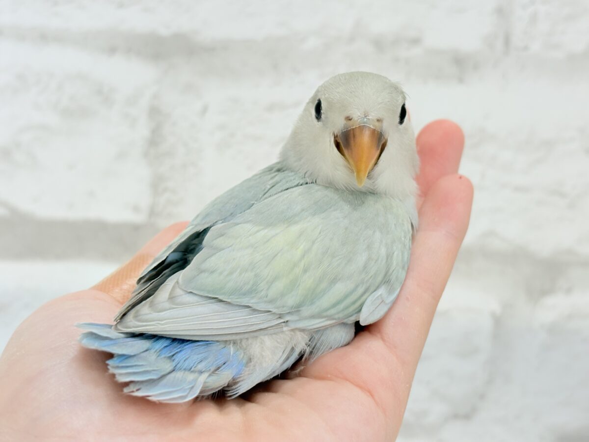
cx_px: 294
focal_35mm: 52
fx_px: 885
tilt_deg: -4.7
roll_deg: -3.3
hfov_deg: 36.8
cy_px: 221
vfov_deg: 28.0
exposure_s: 1/100
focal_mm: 5.96
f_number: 1.6
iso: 80
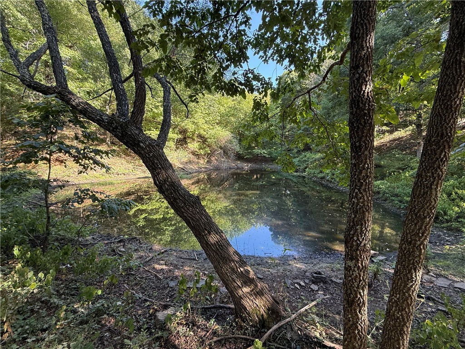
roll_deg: -1.7
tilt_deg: -6.5
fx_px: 188
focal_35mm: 14
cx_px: 232
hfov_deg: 102.1
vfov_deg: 85.7
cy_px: 174
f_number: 2.2
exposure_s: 1/99
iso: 64
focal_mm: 2.22
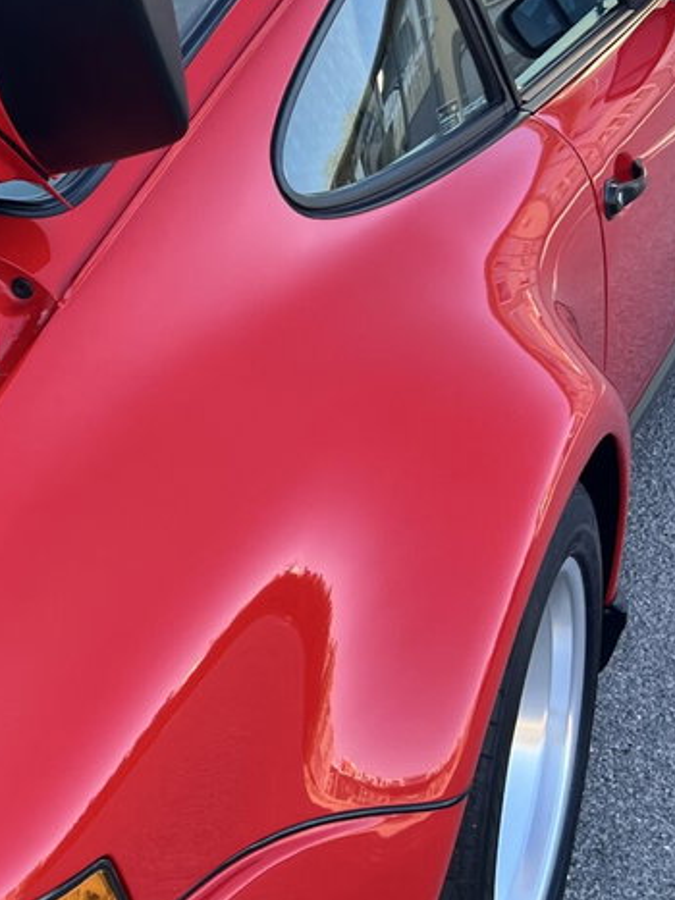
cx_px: -12
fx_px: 1977
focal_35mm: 76
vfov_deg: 25.6
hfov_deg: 18.8
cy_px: 334
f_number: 1.5
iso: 50
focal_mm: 5.7
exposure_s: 1/397
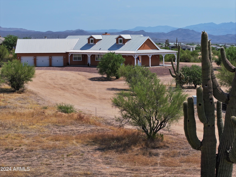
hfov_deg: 27.8
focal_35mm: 70
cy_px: 88
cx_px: 118
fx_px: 477
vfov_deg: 21.0
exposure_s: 1/1600
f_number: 2.8
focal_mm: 19.35
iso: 100
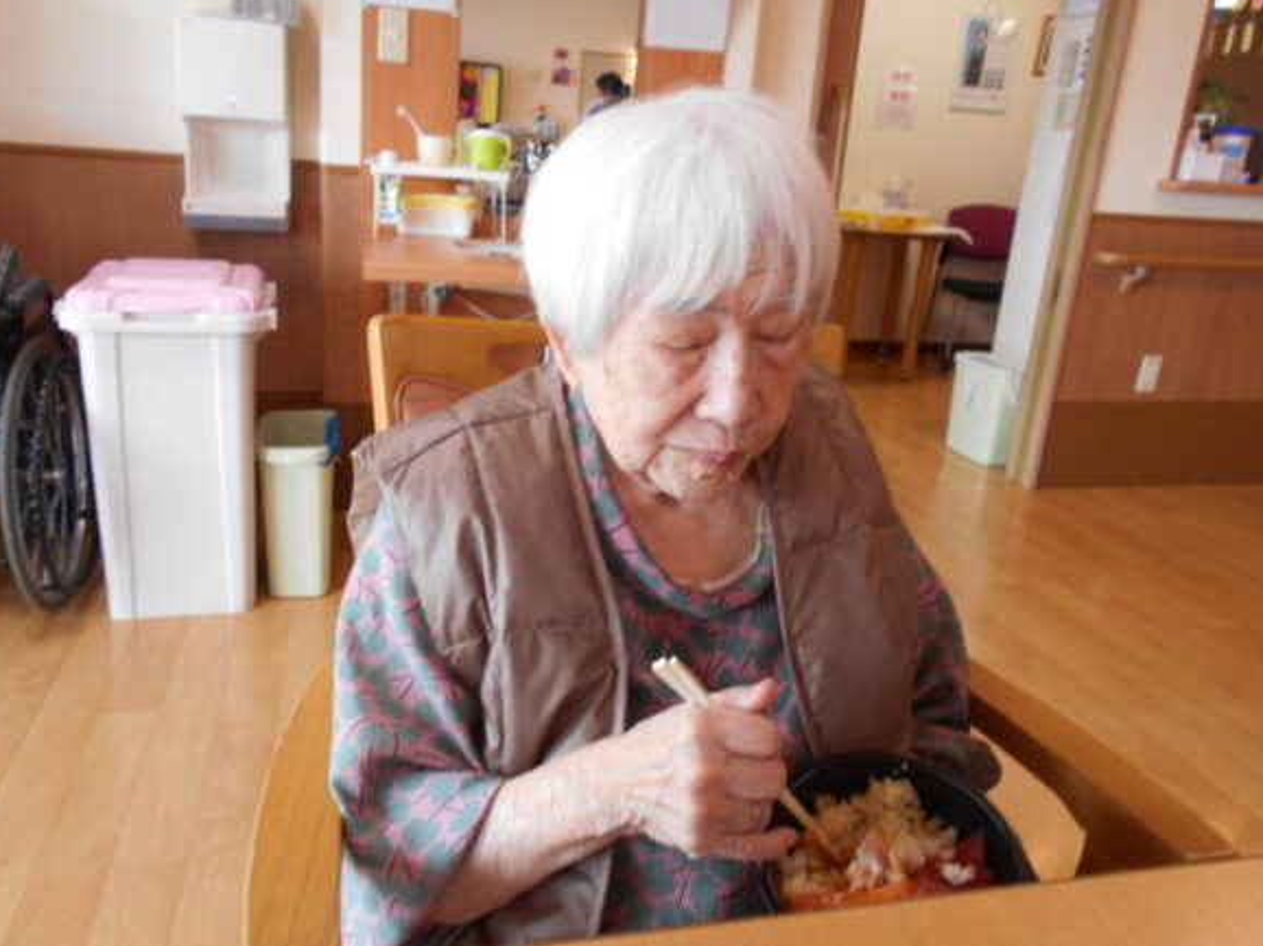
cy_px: 457
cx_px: 629
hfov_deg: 65.3
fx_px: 985
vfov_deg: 51.3
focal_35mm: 27
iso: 160
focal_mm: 4.6
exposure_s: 1/30
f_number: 3.2
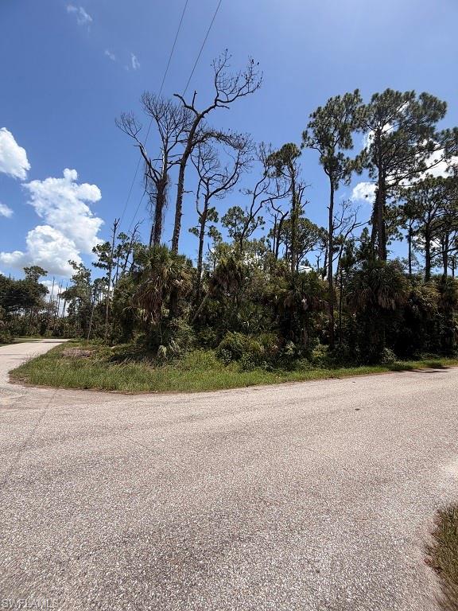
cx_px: 229
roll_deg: -0.6
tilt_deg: +8.8
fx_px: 247
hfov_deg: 85.7
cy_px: 306
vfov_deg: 102.1
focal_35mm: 14
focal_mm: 2.22
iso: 20
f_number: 2.2
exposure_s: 1/942
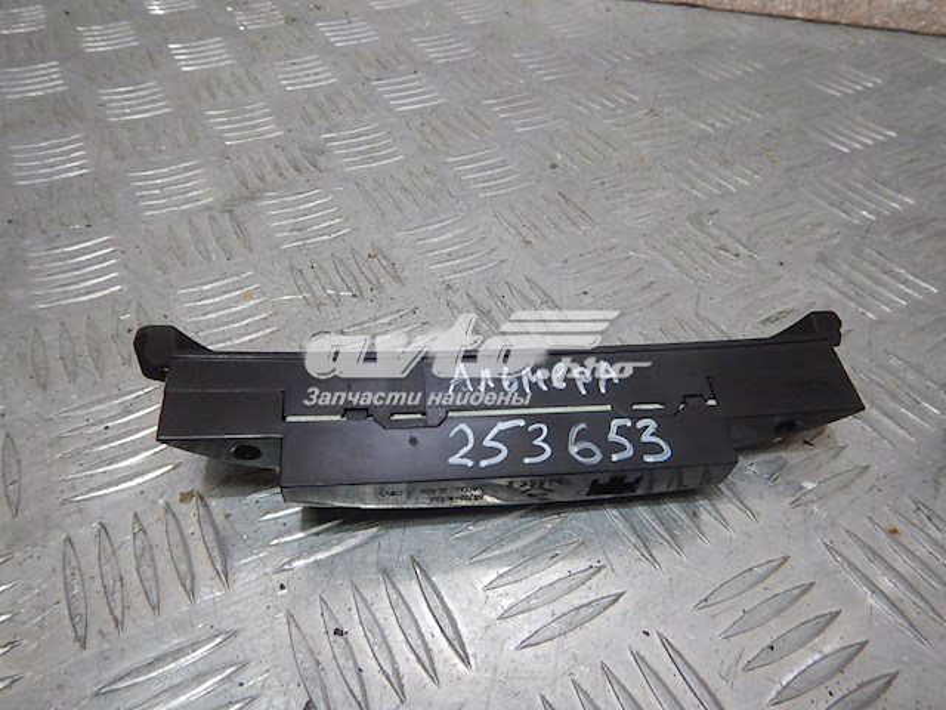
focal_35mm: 24
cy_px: 355
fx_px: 656
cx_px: 473
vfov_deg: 56.8
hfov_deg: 71.6
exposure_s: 1/50
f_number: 2.8
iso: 400
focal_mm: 4.3
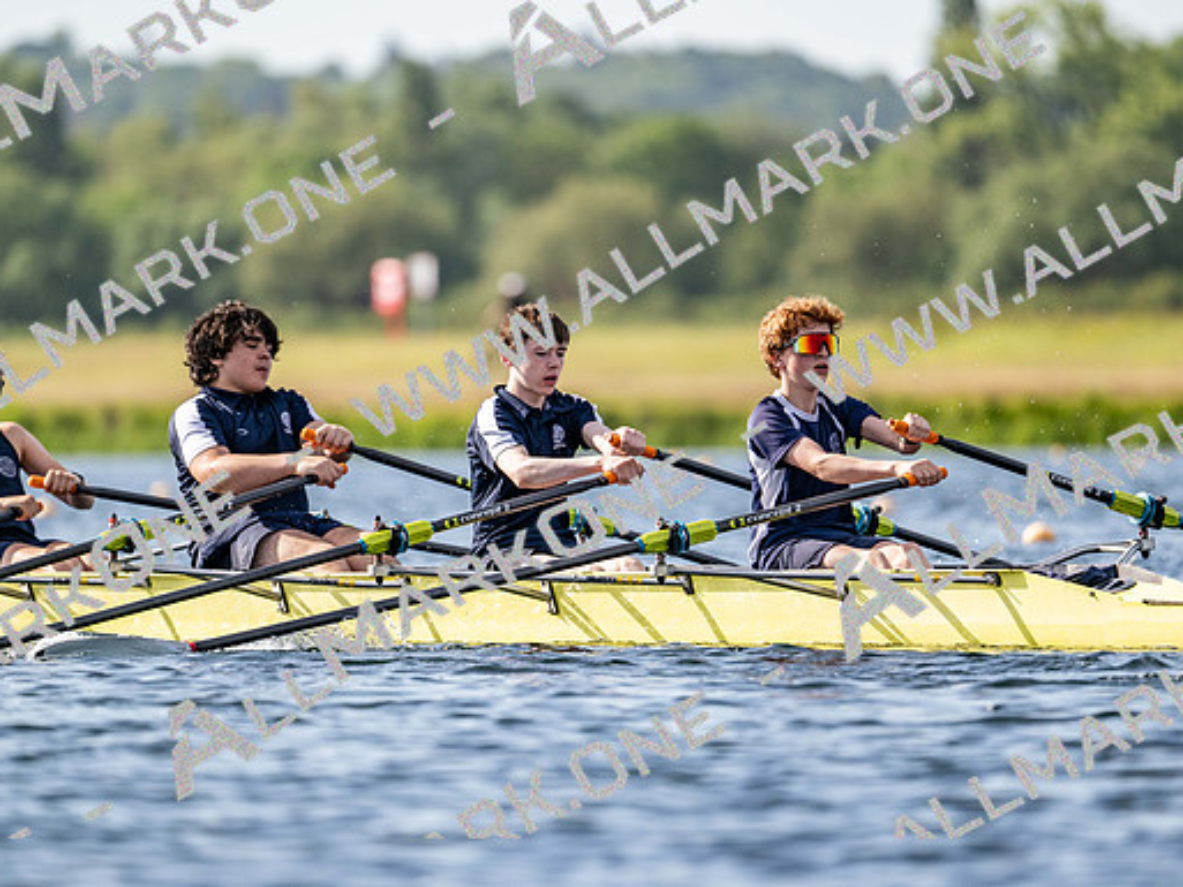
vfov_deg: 3.4
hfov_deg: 4.6
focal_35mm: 435
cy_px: 444
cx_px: 636
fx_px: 14870
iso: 400
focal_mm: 400
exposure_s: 1/2500
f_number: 4.5
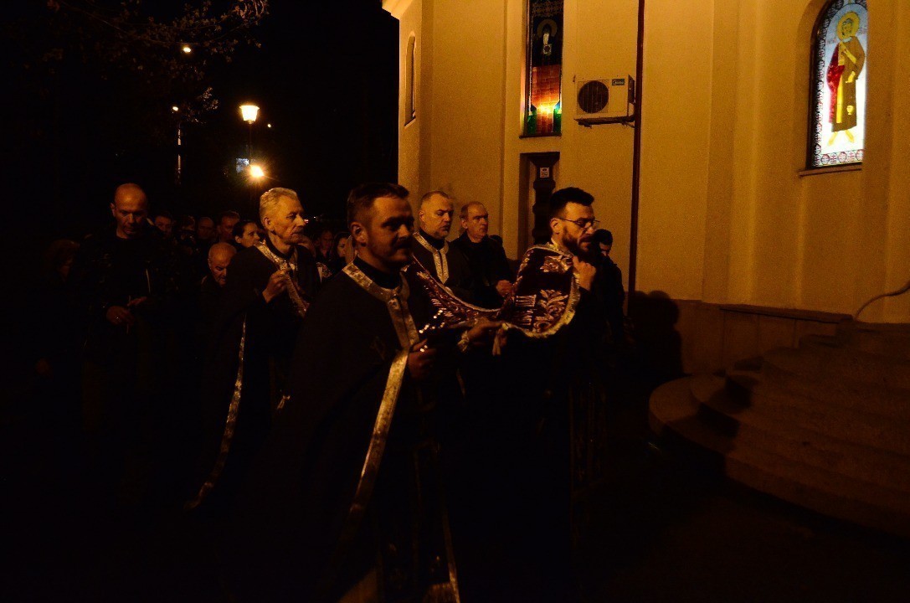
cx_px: 455
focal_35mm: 27
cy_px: 302
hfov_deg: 67.5
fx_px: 681
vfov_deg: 47.7
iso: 4000
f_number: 3.5
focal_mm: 18
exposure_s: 1/80
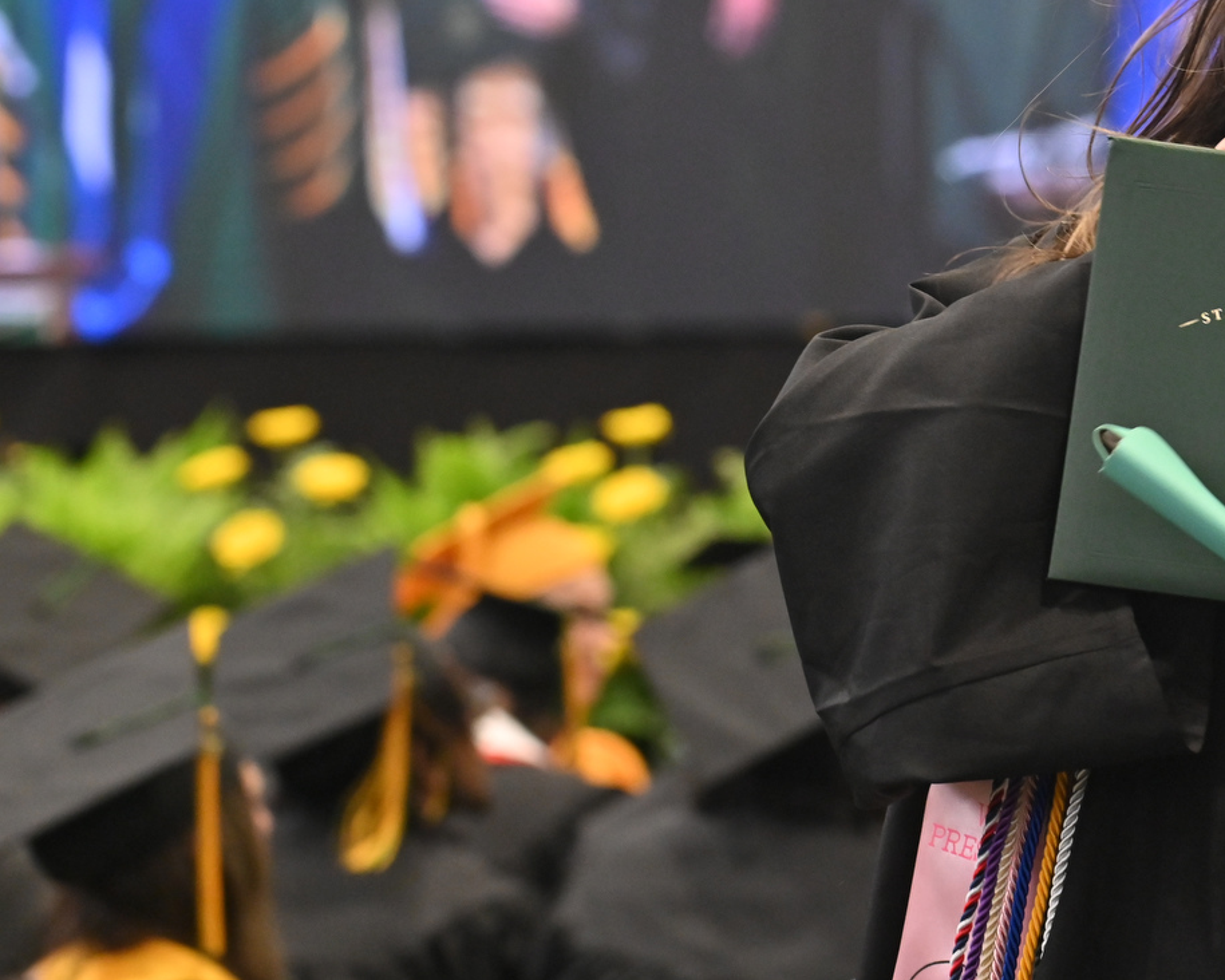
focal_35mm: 240
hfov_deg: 8.0
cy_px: 181
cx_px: 1183
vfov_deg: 6.4
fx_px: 8701
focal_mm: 130
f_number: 5.6
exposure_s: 1/250
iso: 2500
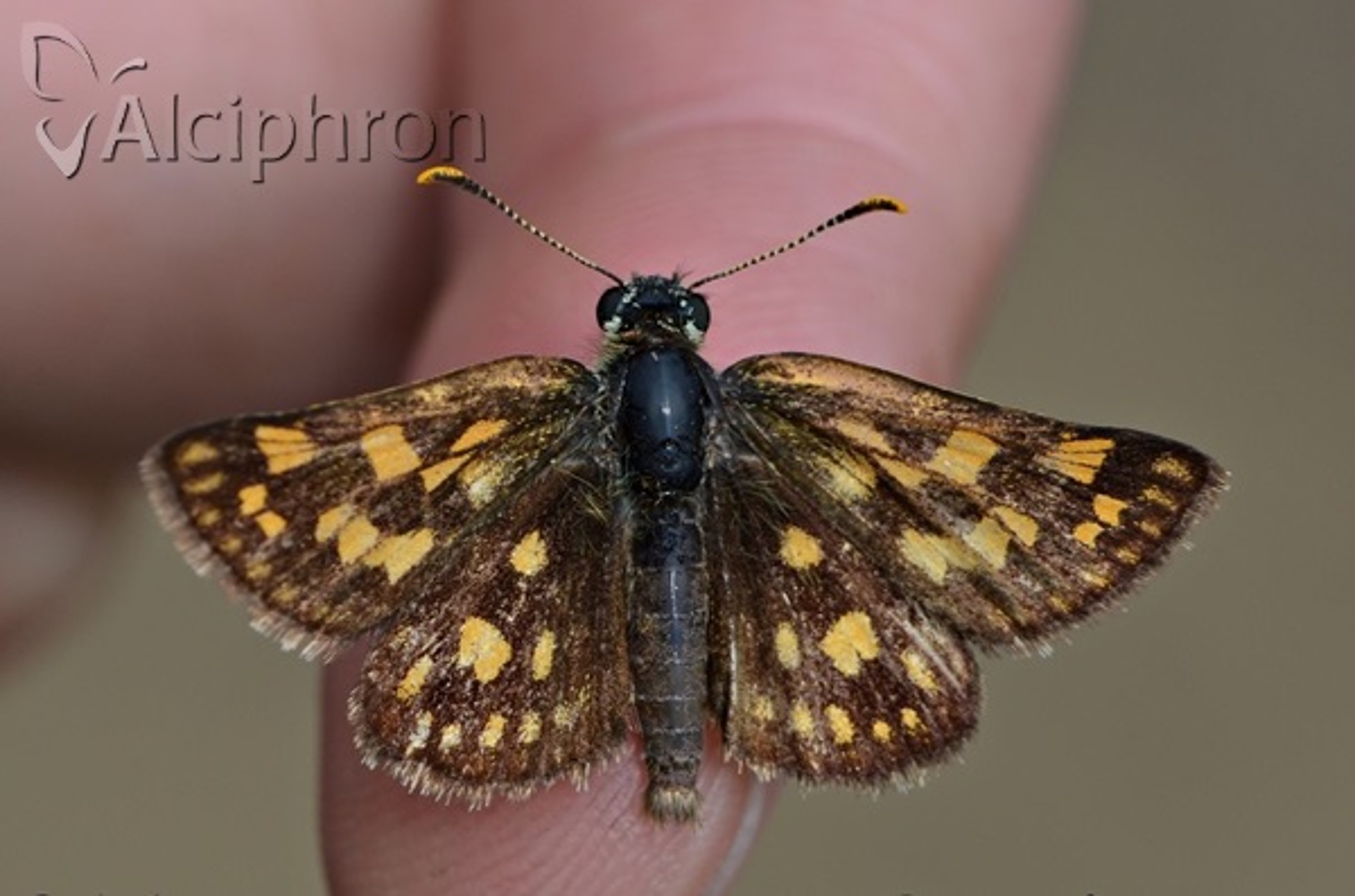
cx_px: 678
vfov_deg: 10.1
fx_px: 5069
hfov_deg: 15.2
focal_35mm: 135
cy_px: 448
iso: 100
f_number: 8
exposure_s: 1/250
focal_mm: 90
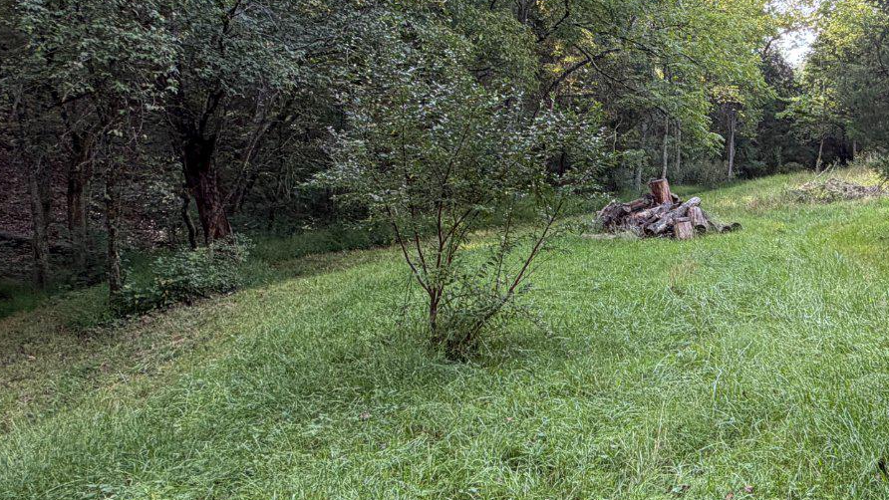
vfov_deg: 33.1
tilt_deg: +6.0
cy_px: 130
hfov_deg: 53.4
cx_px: 694
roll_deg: -0.7
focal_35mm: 35
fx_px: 825
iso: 50
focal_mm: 2.22
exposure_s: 1/121
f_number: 2.2
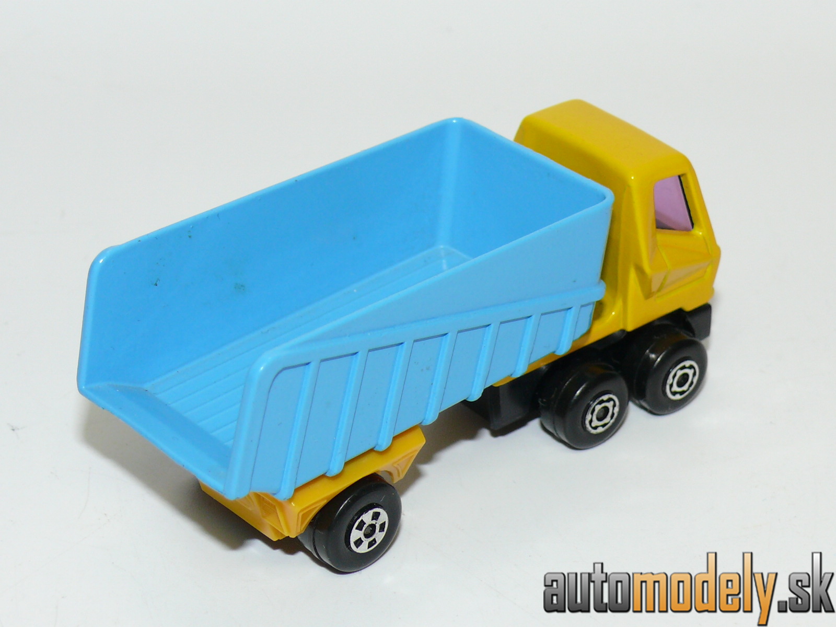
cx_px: 418
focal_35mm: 103
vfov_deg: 14.4
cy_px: 314
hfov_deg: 19.1
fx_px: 2488
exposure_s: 1/30
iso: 100
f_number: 4
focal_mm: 13.5
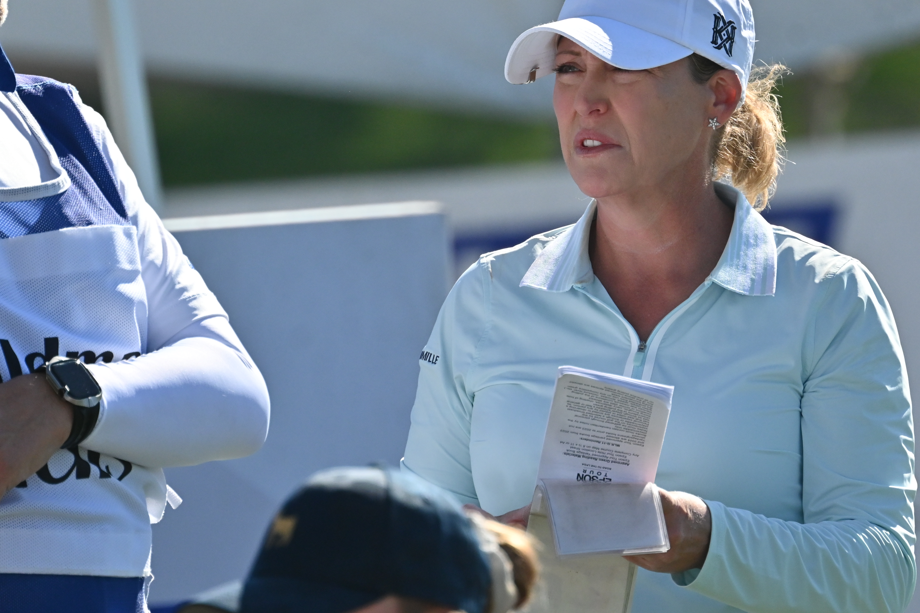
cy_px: 239
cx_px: 525
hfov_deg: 2.5
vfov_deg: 1.7
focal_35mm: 814
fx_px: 20801
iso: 900
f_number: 5.6
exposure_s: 1/4000
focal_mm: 400
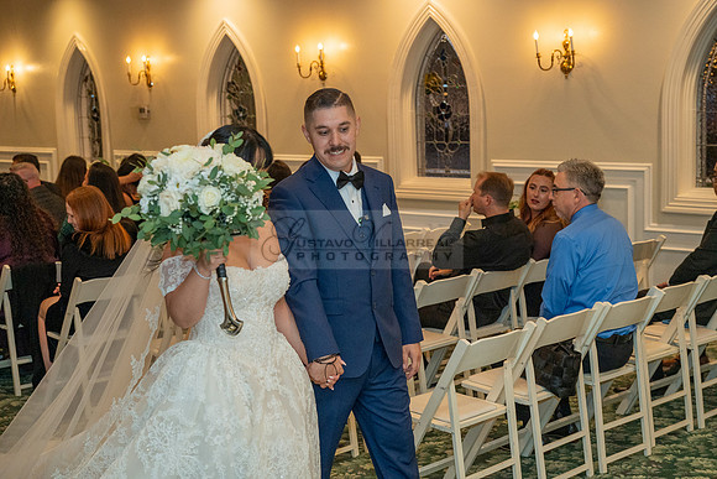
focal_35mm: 57
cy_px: 240
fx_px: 1135
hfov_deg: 35.0
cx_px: 358
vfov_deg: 23.8
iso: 2500
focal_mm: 57
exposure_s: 1/200
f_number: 4
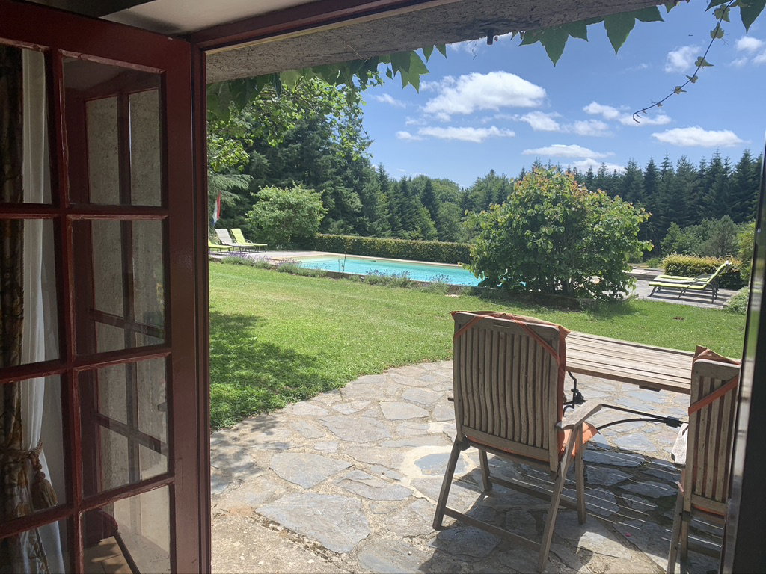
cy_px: 287
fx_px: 575
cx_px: 383
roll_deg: -1.1
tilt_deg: -8.3
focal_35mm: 26
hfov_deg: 67.3
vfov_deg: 53.1
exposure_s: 1/1406
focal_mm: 4.25
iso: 25
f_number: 1.8
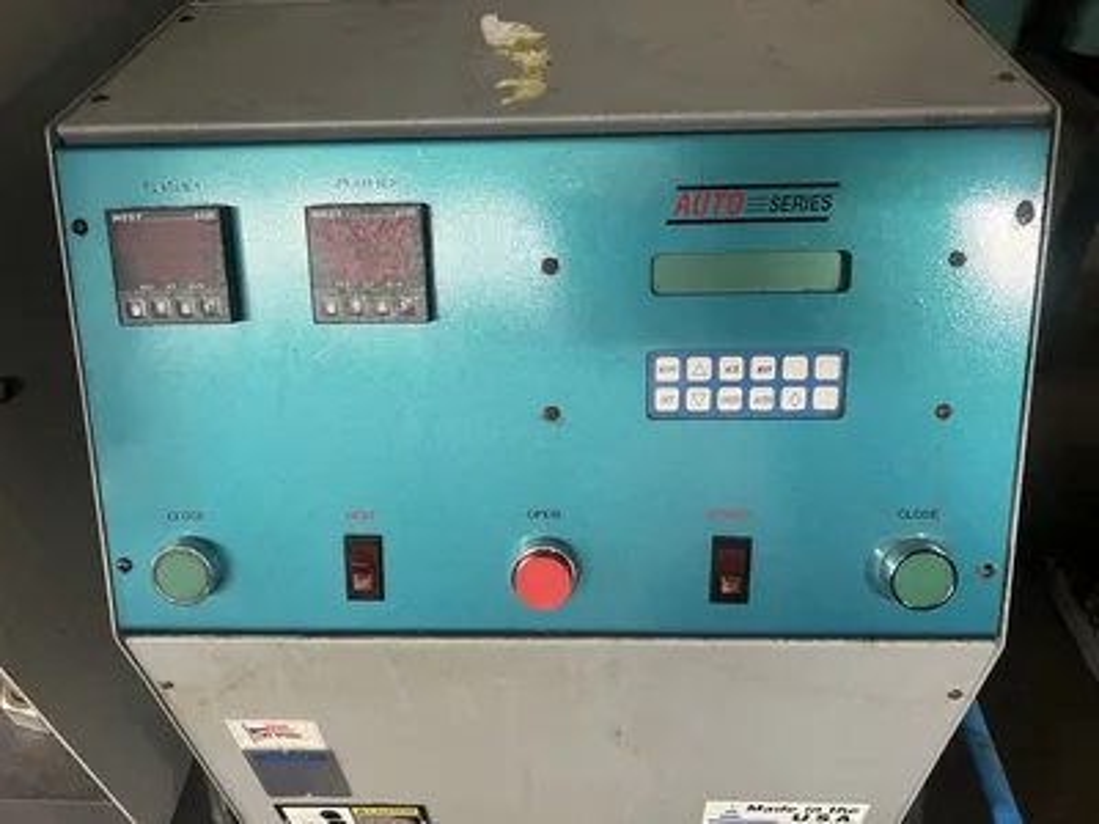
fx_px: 825
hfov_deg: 67.3
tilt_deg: -41.9
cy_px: 412
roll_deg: +3.4
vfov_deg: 53.1
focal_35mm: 26
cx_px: 550
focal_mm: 5.7
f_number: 1.5
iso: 320
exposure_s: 1/60
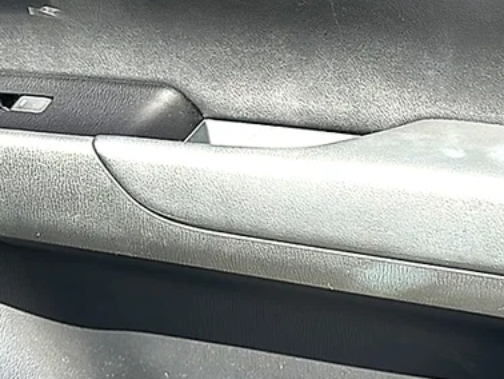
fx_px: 1078
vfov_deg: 19.8
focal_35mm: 74
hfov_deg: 26.3
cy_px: 101
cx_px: 201
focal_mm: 6.86
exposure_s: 1/844
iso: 80
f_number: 1.78
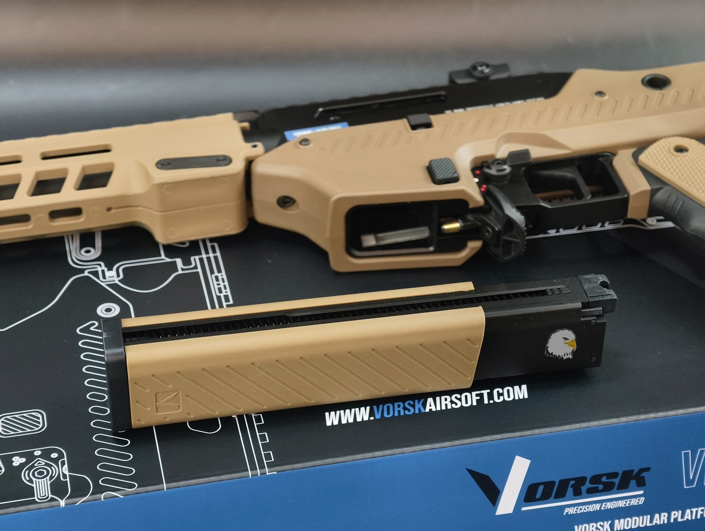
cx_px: 352
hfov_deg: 23.0
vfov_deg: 17.4
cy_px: 266
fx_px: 1734
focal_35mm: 85
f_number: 2.67
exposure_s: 1/20
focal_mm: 22.48
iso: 1372
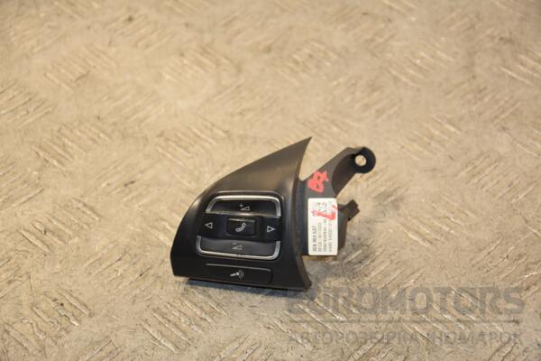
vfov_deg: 12.2
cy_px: 180
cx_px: 270
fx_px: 1690
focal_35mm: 112
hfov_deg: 18.2
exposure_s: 1/160
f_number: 5.3
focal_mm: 75
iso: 800
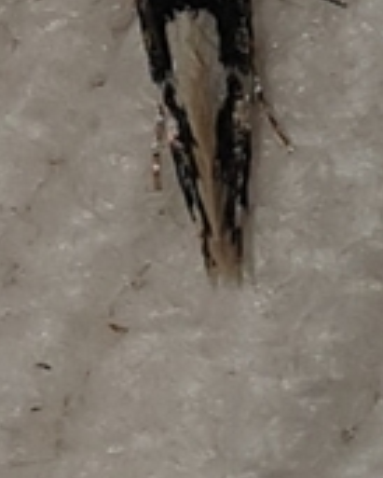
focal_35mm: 95
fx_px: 1345
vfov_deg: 19.3
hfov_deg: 16.2
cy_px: -53
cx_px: 189
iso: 50
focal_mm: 4.3
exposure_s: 1/4464
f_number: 2.4
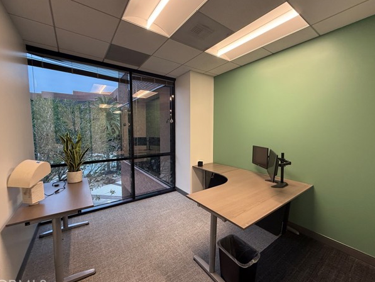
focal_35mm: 15
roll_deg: +0.5
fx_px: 163
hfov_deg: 98.1
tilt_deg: -4.7
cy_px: 144
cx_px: 193
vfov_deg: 81.8
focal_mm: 2.22
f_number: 2.2
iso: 250
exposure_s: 1/120
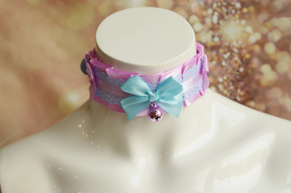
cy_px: 96
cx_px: 146
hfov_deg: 36.9
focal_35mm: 54
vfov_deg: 25.0
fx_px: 436
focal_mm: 36
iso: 400
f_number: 6.3
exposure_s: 1/160
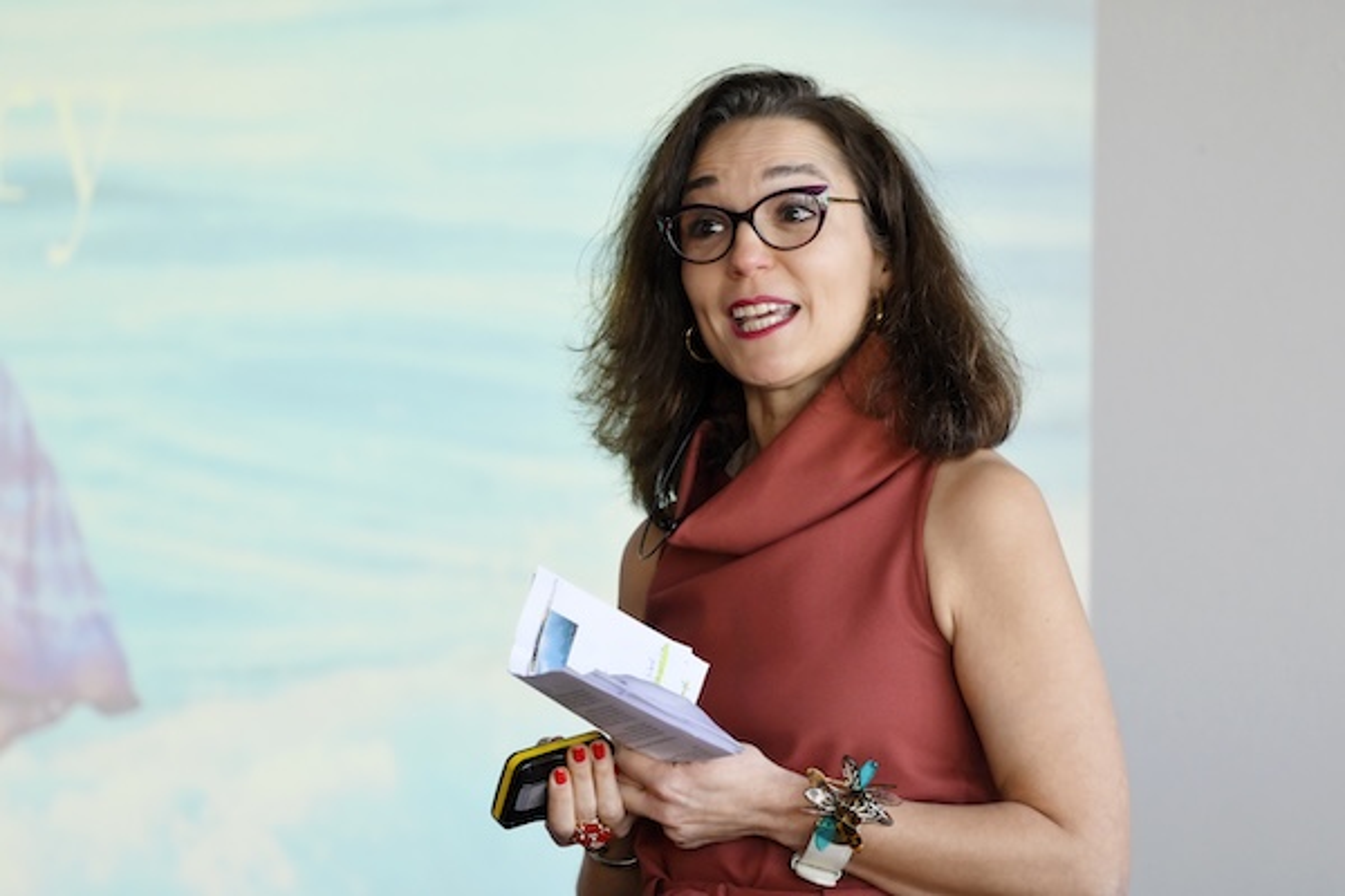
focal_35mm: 300
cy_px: 448
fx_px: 11207
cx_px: 672
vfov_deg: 4.6
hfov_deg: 6.9
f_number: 3.2
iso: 640
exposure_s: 1/320
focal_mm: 200
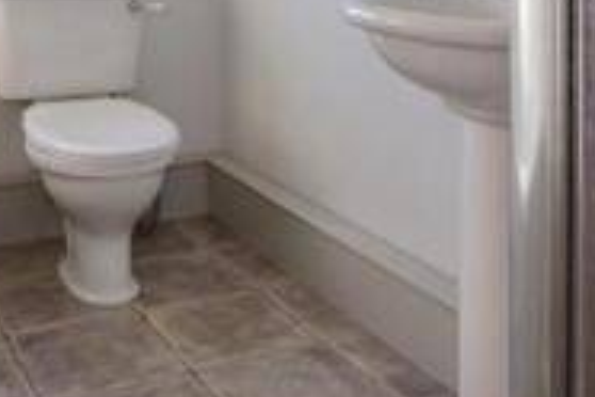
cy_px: -91
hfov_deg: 37.4
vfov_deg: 23.2
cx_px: 234
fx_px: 876
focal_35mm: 53
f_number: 11
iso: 400
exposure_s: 1/60
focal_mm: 10
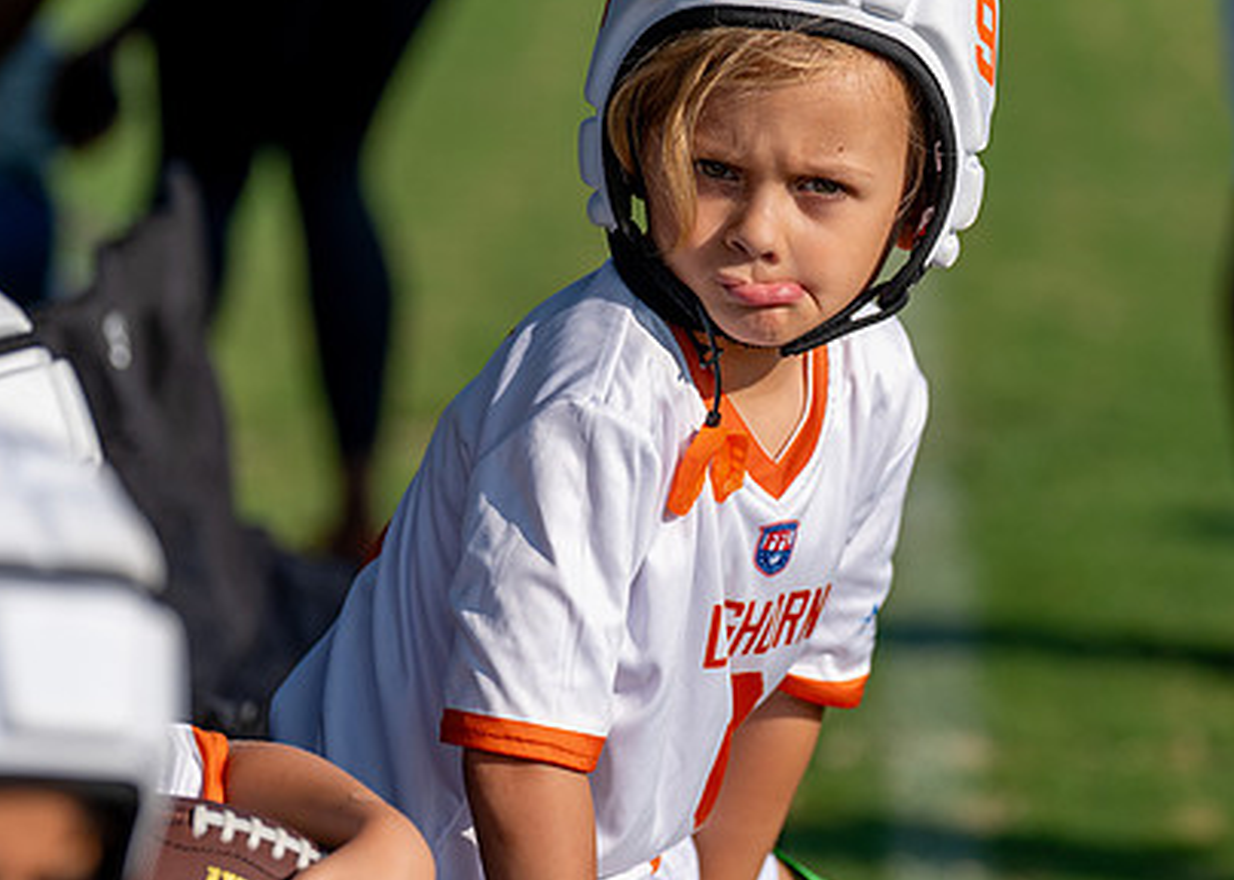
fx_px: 7355
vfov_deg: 6.8
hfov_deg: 9.6
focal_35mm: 210
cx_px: 783
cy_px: 365
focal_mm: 125
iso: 200
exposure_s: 1/4000
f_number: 2.8
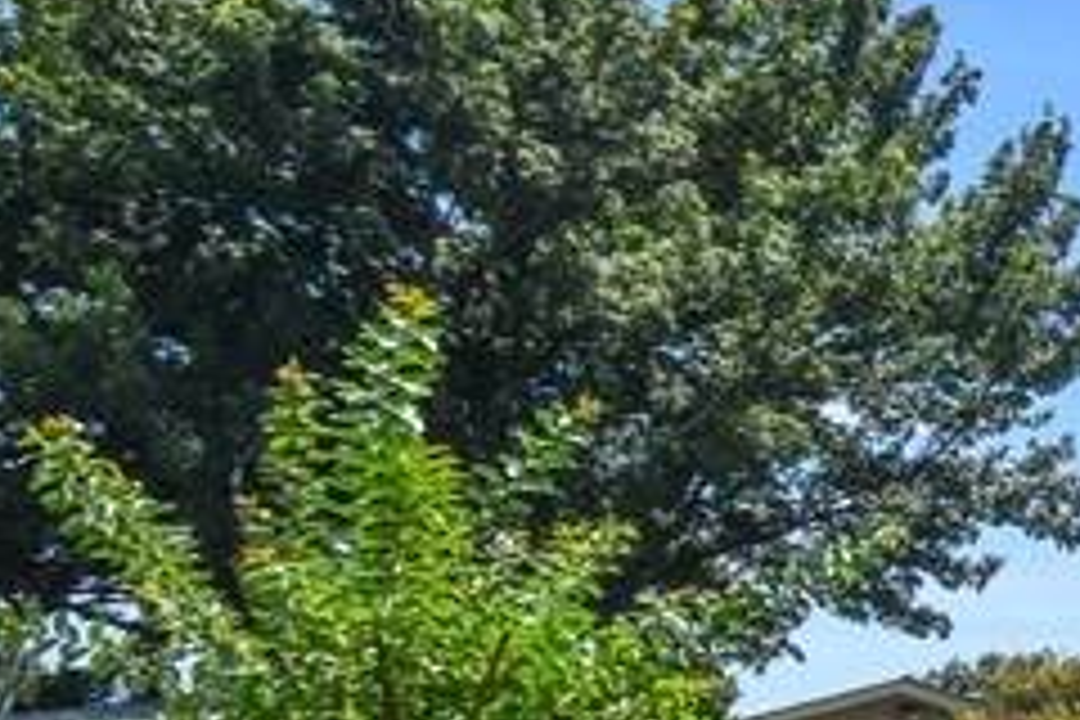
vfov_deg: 19.5
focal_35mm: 68
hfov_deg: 18.0
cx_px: 2246
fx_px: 2040
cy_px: 698
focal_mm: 10
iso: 400
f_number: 6.3
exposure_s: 1/1600
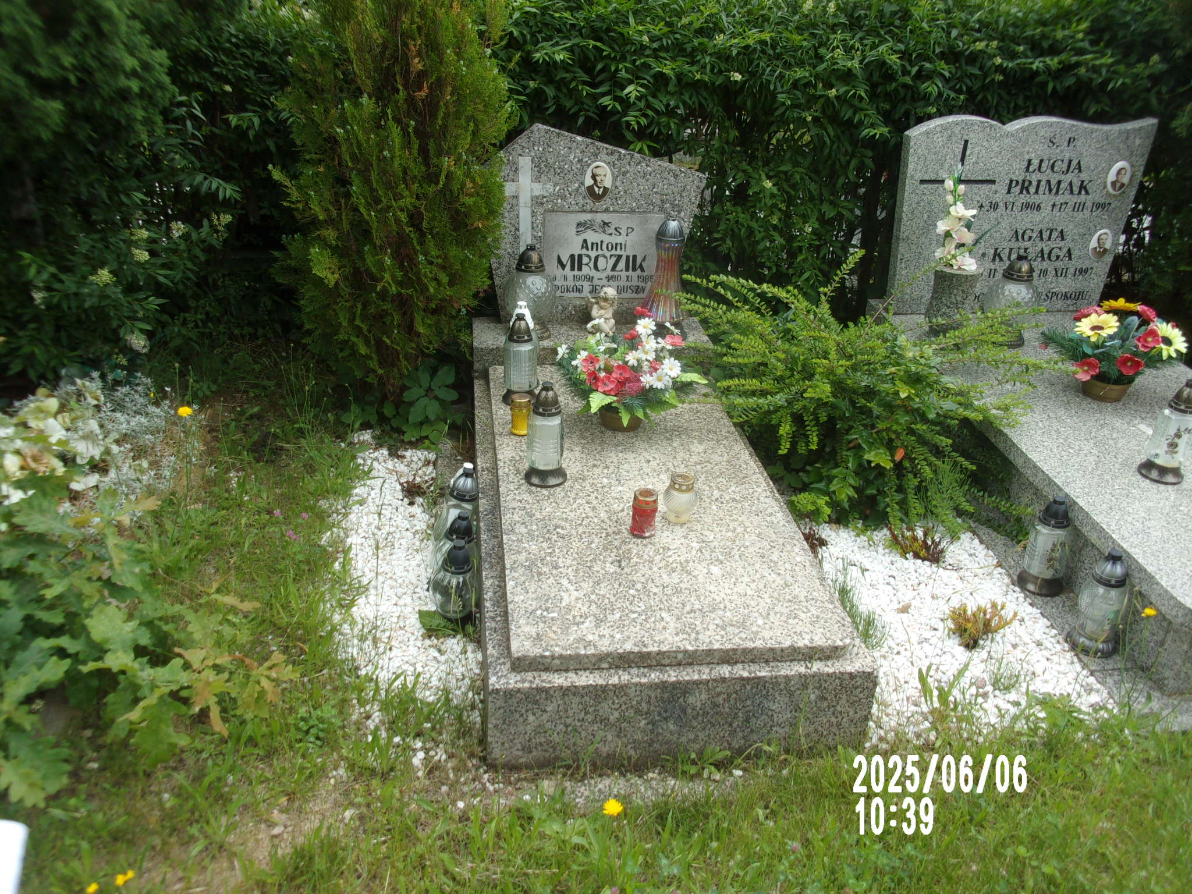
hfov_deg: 63.4
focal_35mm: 28
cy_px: 447
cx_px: 596
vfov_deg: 49.7
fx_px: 964
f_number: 3.9
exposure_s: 1/180
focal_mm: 5.1
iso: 80
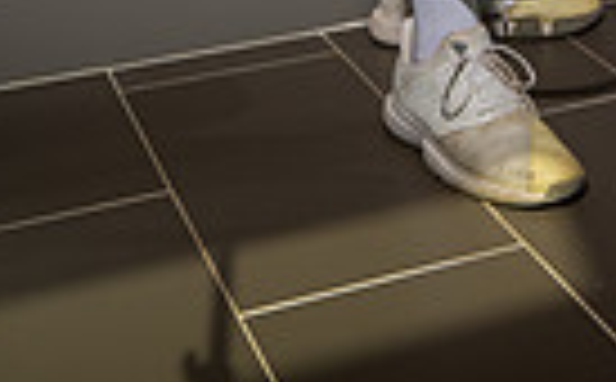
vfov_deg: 11.2
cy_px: -584
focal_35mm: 94
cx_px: 504
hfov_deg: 21.8
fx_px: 1575
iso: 320
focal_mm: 28
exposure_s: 1/250
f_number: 6.3
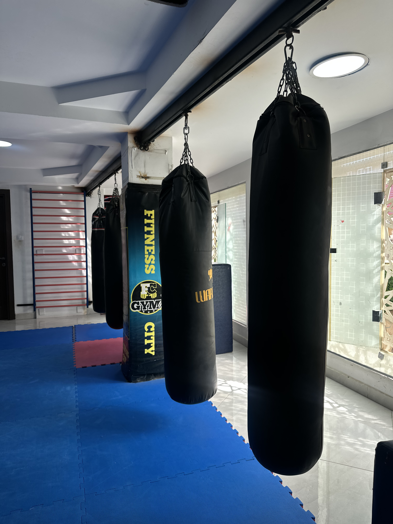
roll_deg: +0.3
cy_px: 262
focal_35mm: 24
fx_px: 363
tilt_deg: -2.2
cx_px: 196
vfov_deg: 71.6
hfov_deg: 56.8
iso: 80
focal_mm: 6.86
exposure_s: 1/313
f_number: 1.78
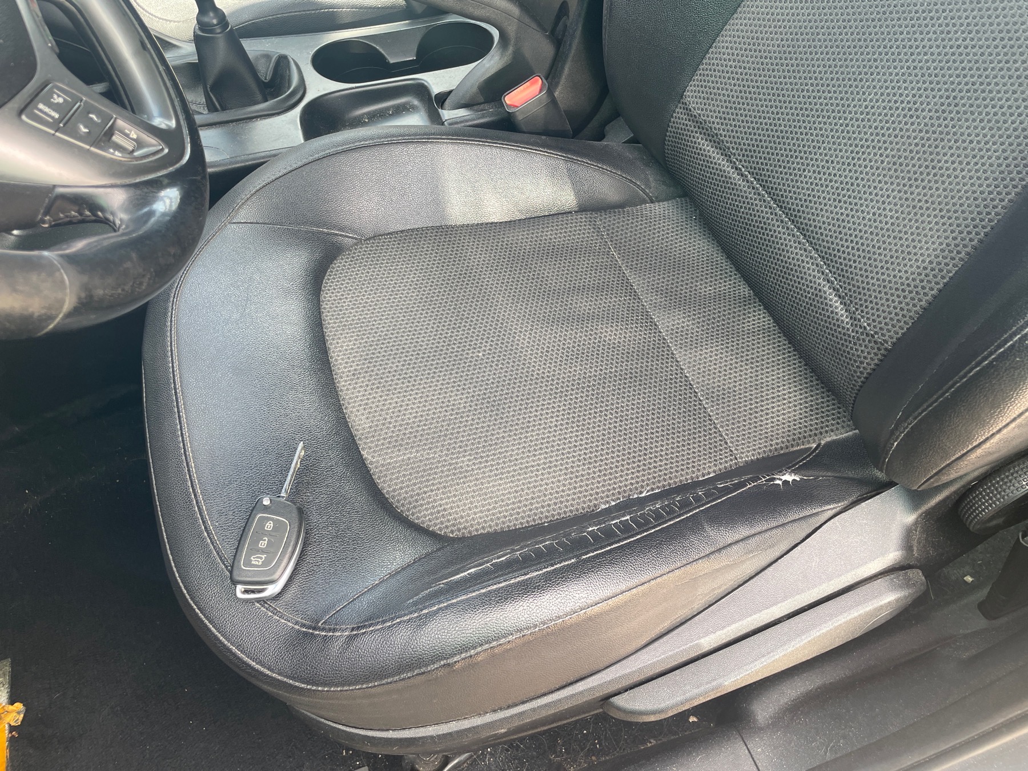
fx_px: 772
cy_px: 386
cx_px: 514
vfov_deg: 53.1
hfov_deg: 67.3
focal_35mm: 26
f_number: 1.6
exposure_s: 1/121
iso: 50
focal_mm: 4.2
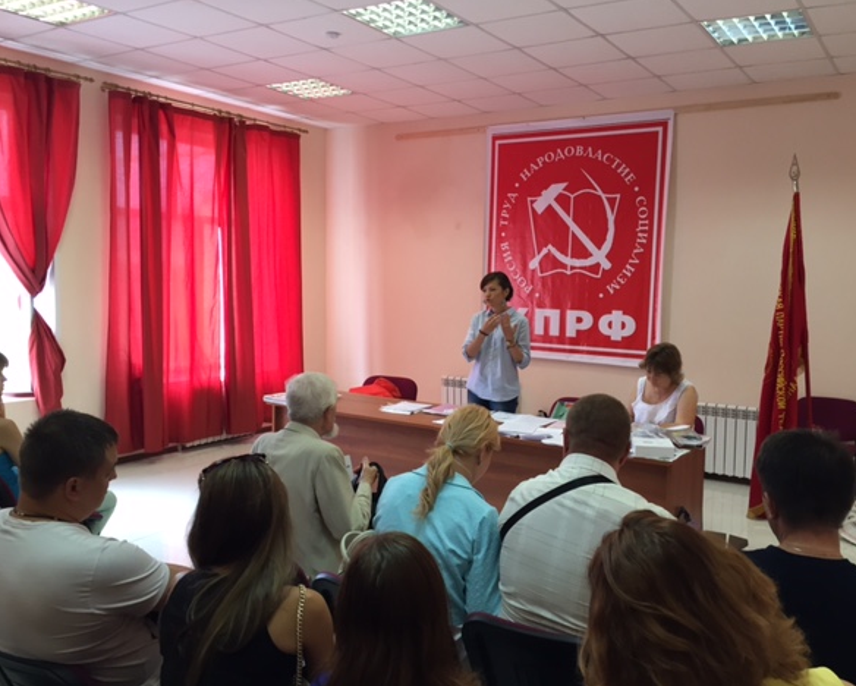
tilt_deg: -4.8
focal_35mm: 31
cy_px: 343
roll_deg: -1.4
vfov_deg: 47.2
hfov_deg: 57.1
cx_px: 440
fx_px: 786
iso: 64
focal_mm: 4.15
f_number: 2.2
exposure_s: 1/30
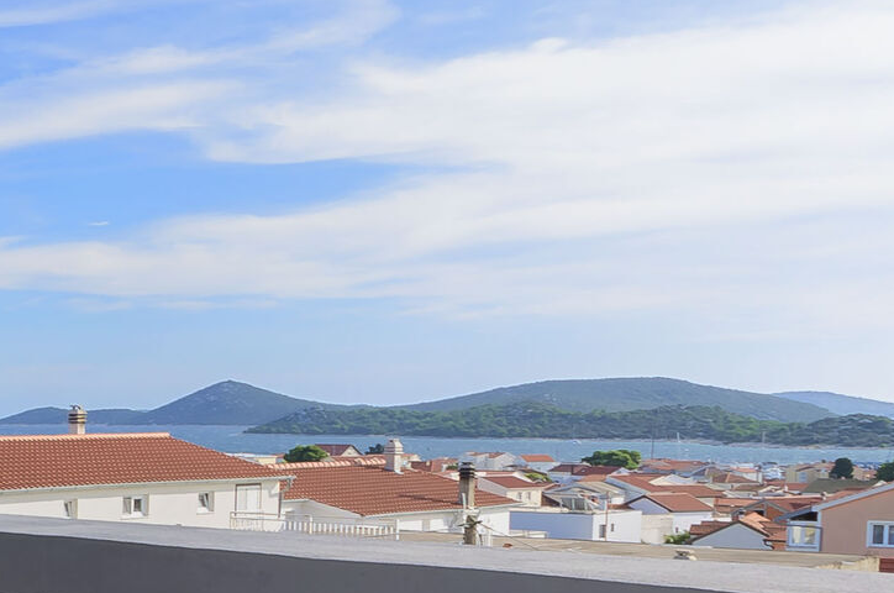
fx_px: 1438
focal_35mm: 58
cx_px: -475
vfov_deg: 22.7
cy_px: 531
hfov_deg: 25.3
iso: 100
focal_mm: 10
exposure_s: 1/100
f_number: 9
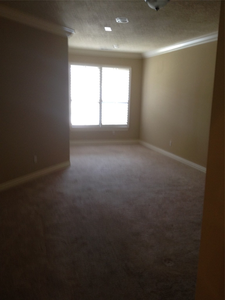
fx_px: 303
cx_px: 112
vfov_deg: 52.6
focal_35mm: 35
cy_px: 150
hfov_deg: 40.7
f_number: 2.4
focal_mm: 4.28
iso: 100
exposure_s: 1/20
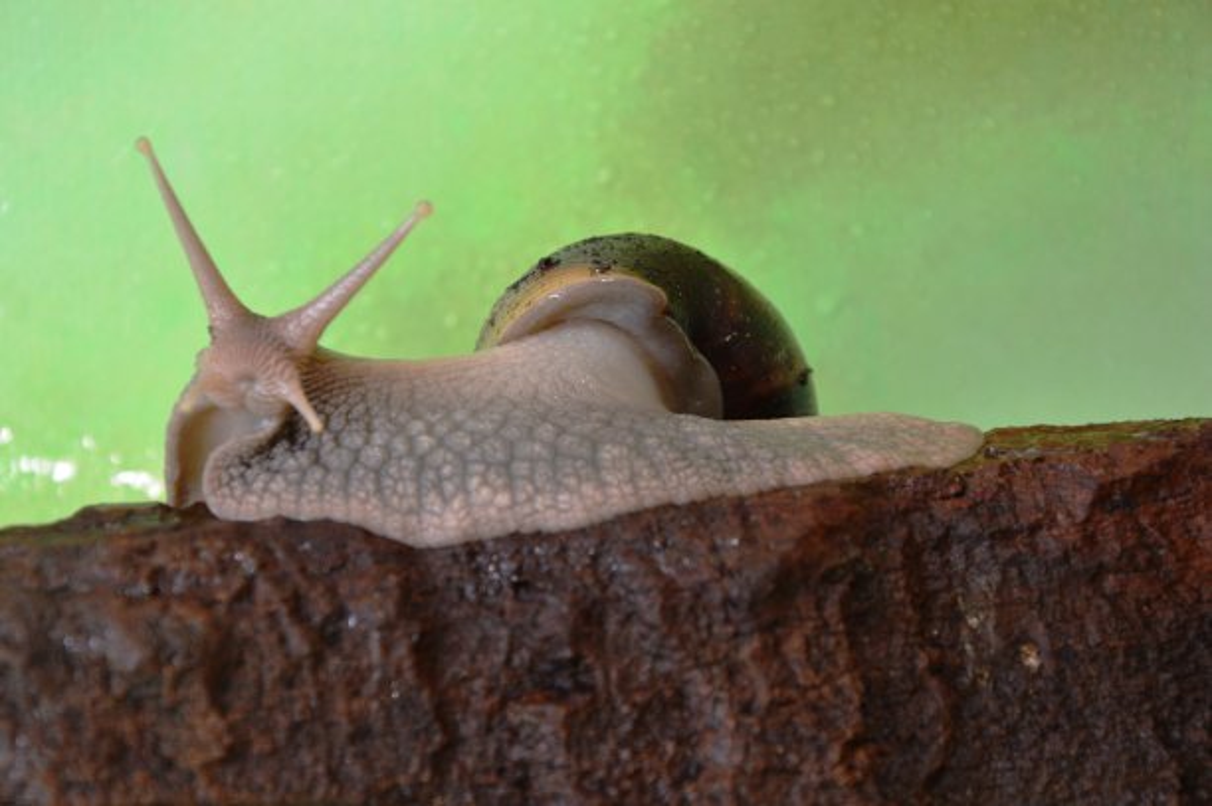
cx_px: 606
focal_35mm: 135
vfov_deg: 10.1
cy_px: 403
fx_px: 4541
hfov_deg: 15.2
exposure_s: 1/60
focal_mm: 90
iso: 360
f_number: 8
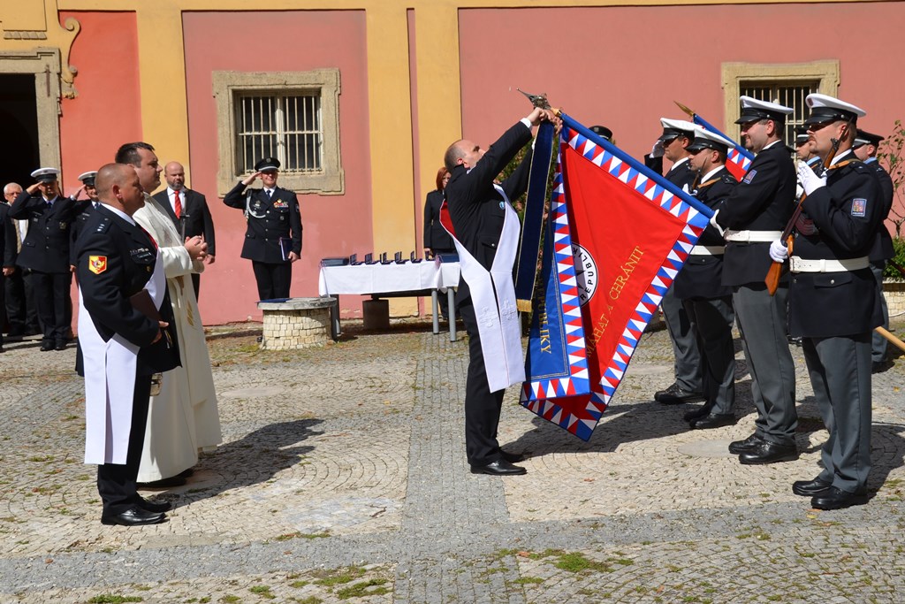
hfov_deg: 43.6
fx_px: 1131
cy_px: 302
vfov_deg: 29.9
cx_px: 452
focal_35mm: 45
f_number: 10
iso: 100
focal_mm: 30
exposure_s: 1/400
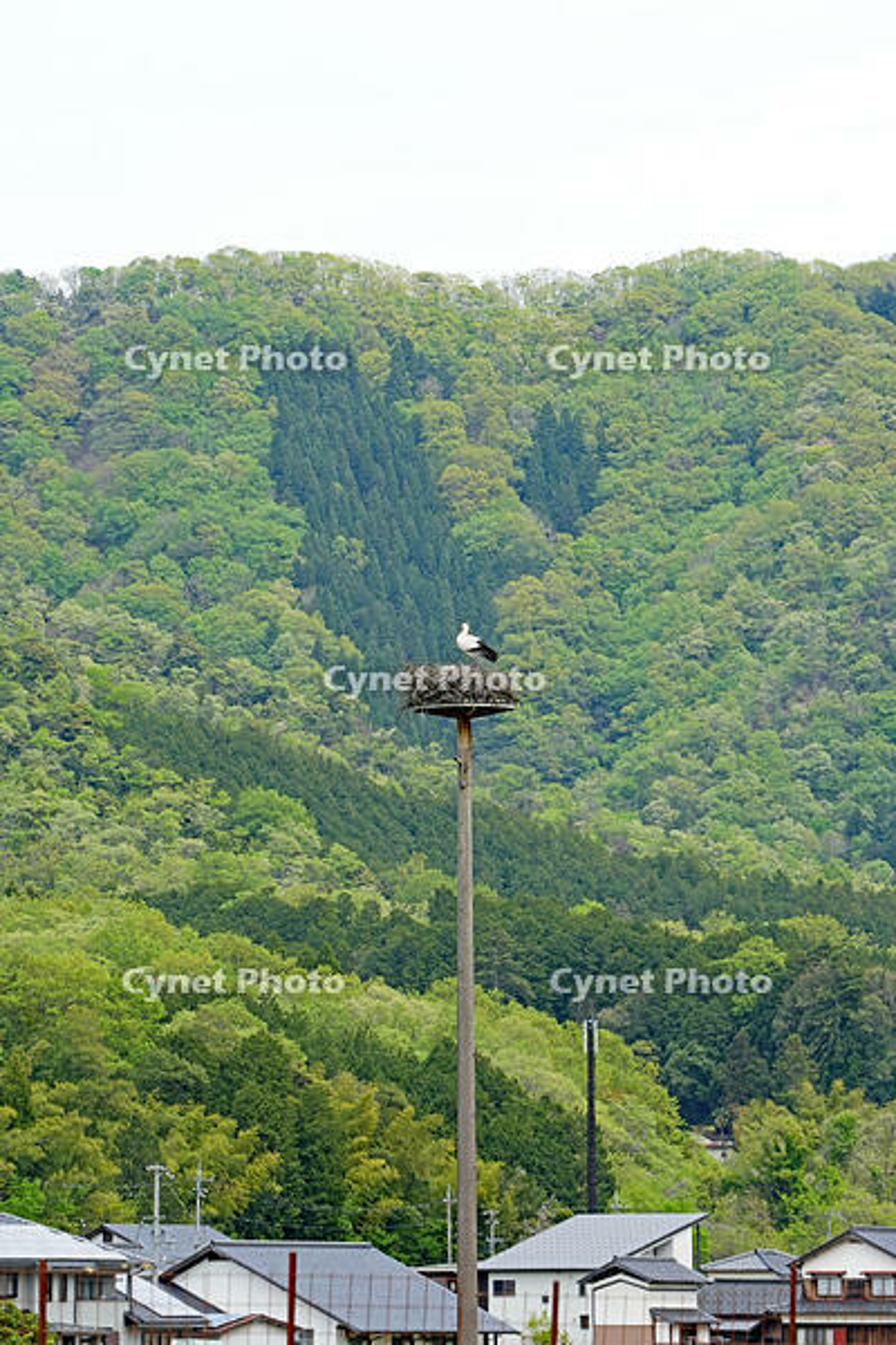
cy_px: 672
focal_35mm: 192
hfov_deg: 7.2
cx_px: 448
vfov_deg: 10.7
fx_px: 7167
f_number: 10
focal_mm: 192
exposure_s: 1/500
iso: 800
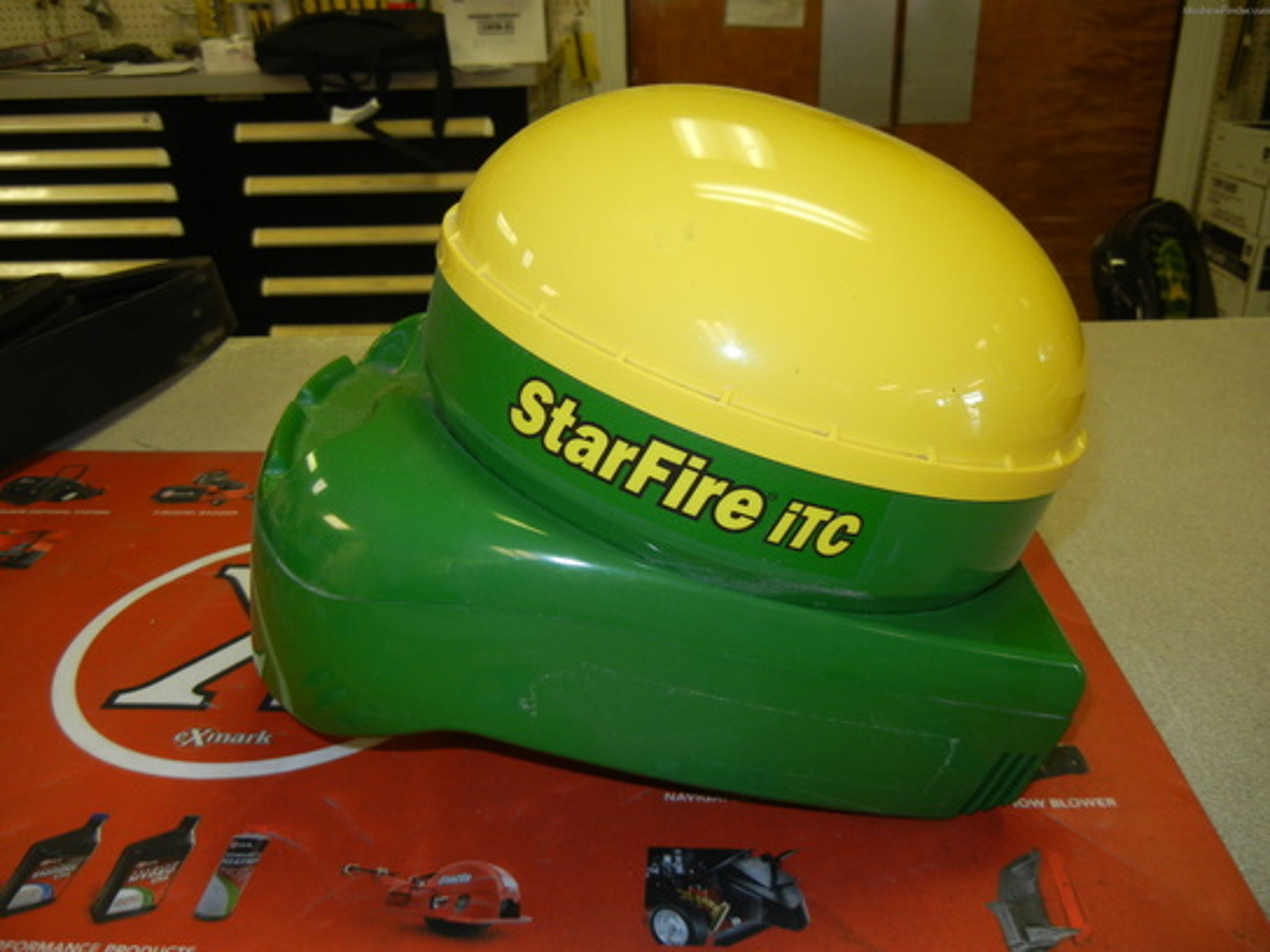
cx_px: 635
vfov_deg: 46.8
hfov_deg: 60.0
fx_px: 1101
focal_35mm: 30
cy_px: 476
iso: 200
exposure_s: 1/30
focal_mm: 5.4
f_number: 3.5
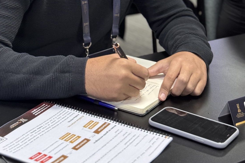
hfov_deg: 25.0
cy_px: -29
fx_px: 551
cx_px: 101
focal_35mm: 81
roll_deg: -0.1
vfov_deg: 16.2
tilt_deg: -11.6
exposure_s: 1/40
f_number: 1.78
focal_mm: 6.76
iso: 400
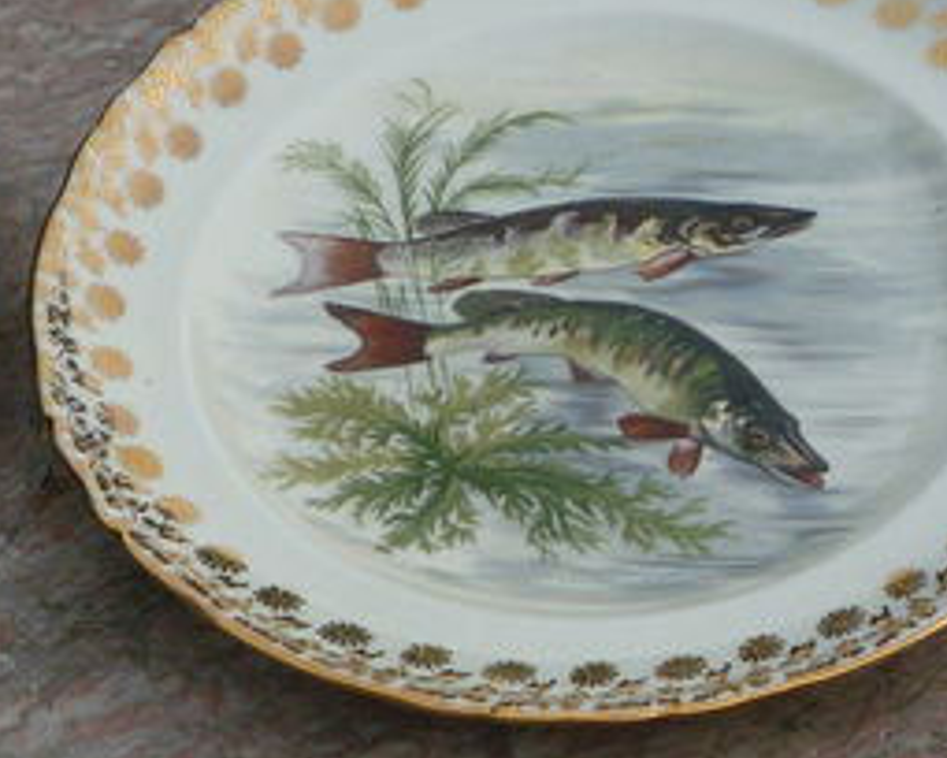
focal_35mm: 115
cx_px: 446
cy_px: 728
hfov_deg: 16.7
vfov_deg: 13.3
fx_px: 3223
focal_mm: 5.2
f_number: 4.5
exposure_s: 1/400
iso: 100
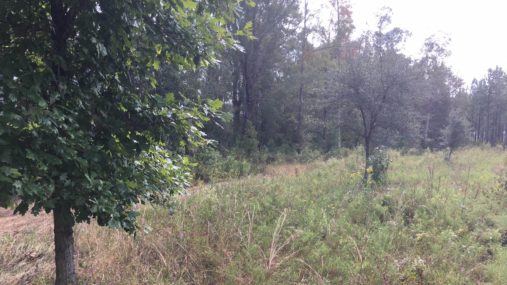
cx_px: 254
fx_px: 430
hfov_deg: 61.0
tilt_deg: -5.2
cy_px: 187
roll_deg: -1.0
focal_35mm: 32
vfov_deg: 36.3
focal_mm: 4.15
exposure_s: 1/256
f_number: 2.2
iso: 25
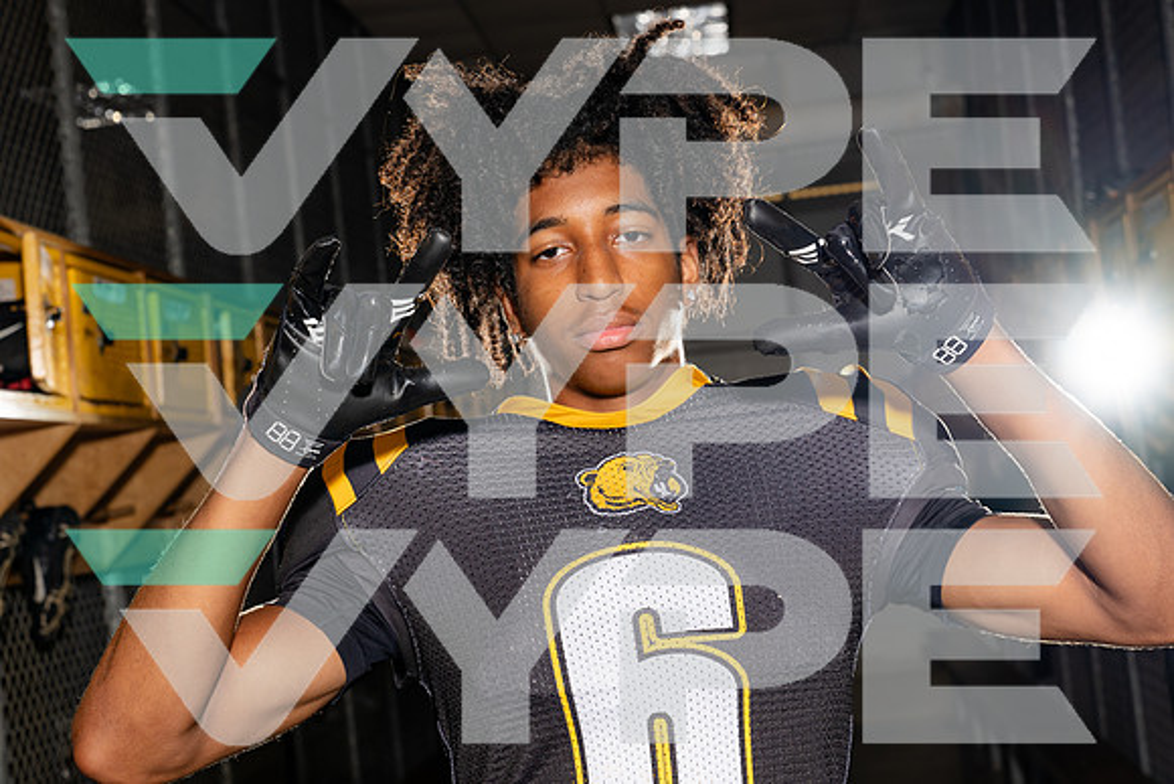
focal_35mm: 65
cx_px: 587
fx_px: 2120
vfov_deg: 20.9
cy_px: 392
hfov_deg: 31.0
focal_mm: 65
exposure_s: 1/250
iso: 100
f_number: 8
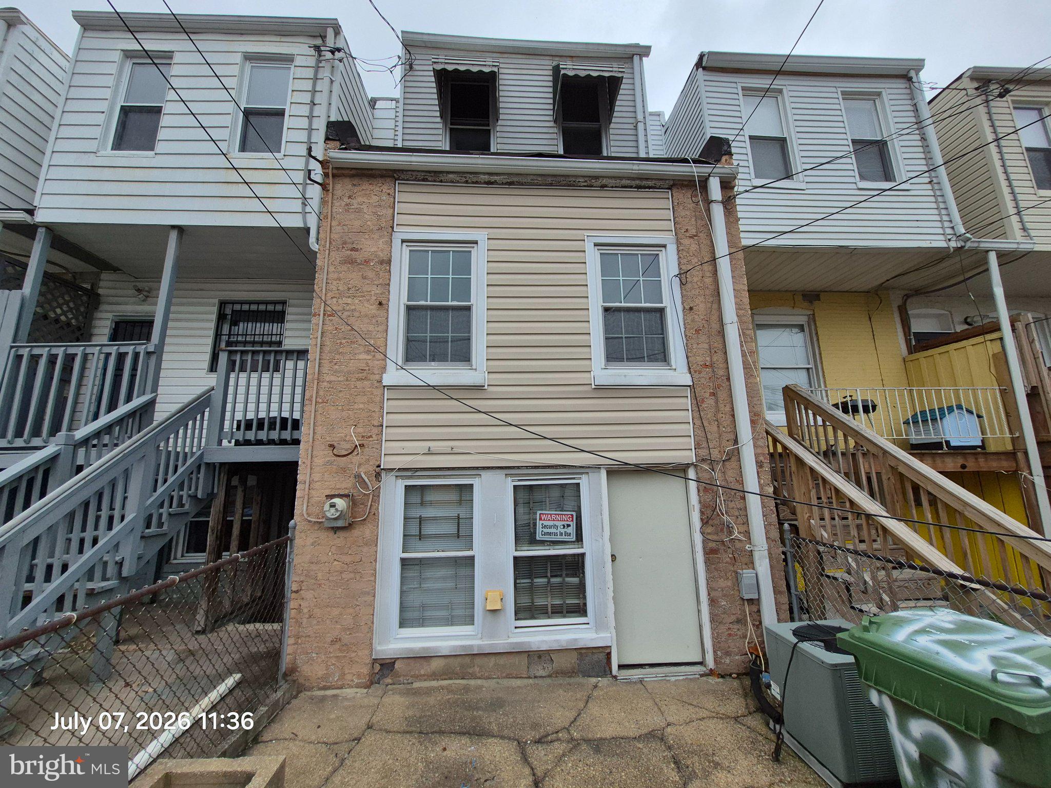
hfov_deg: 106.2
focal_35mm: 13
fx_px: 395
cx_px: 526
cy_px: 394
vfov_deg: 89.9
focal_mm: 1.74
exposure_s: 1/2336
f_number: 2.2
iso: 50
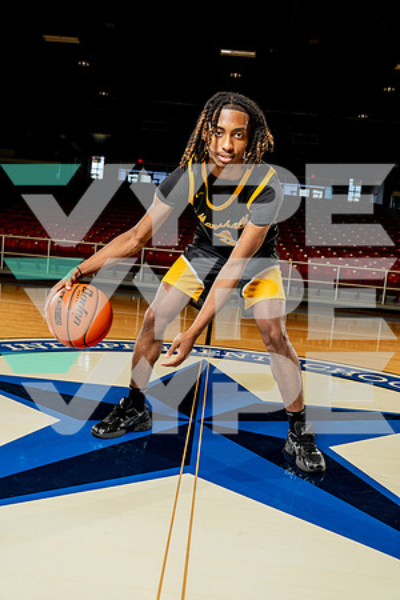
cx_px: 200
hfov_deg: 42.3
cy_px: 300
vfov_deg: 60.3
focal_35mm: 31
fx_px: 517
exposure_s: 1/250
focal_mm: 31
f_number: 5.6
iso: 640
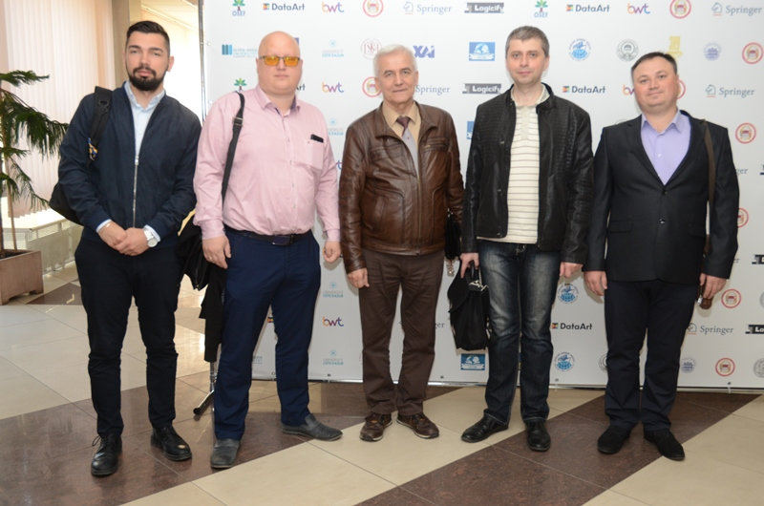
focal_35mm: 36
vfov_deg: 36.7
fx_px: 762
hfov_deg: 53.2
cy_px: 253
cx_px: 382
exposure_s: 1/125
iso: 800
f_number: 5.6
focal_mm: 24
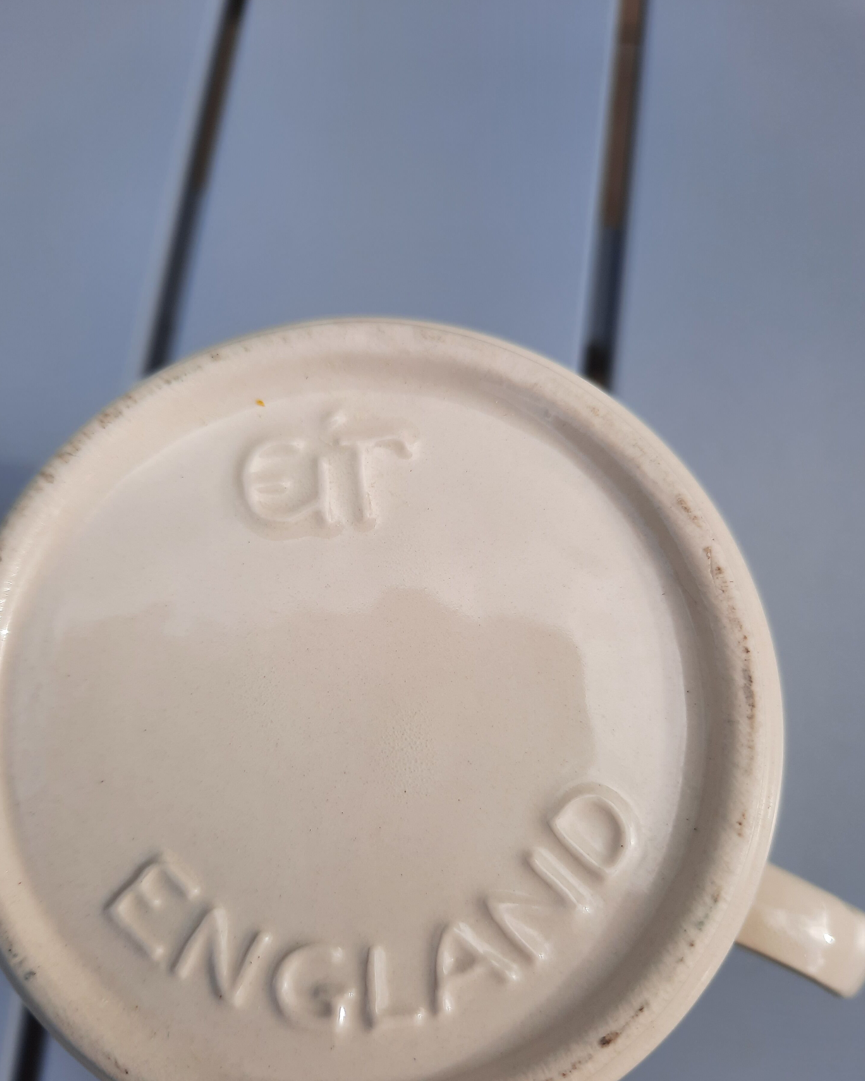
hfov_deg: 53.2
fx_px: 864
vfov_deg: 64.0
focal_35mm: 27
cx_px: 418
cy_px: 589
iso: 32
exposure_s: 1/448
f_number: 2
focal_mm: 4.6
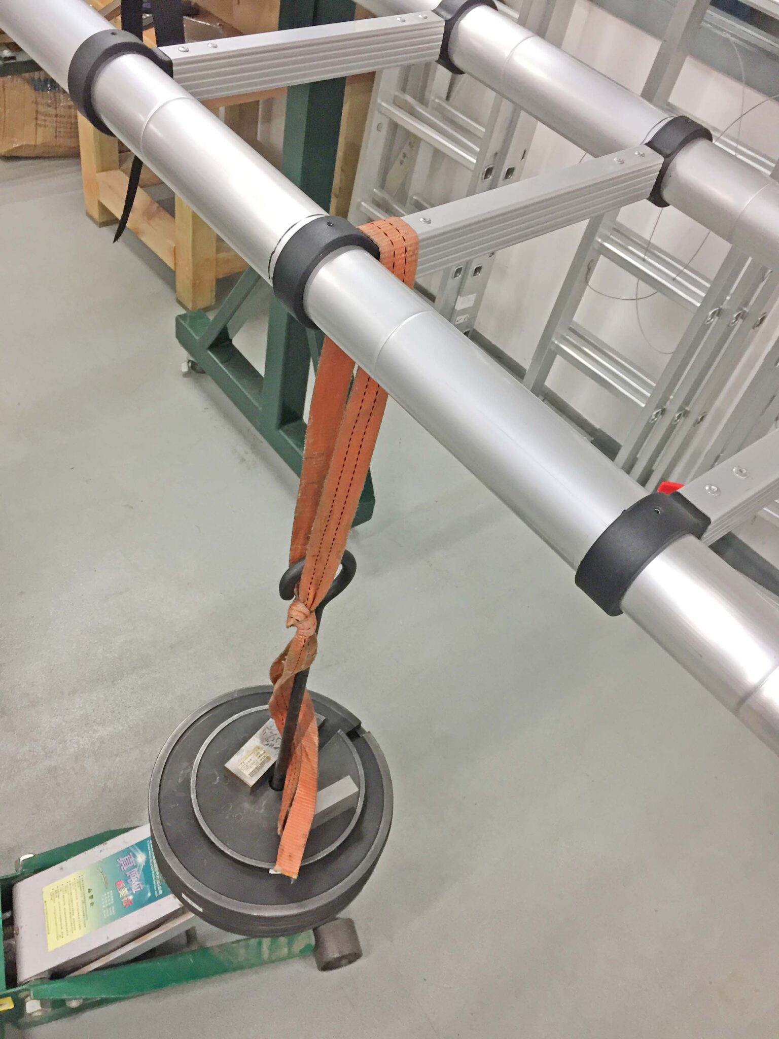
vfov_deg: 61.7
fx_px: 870
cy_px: 520
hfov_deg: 48.2
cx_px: 390
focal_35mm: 29
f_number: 2.2
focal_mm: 4.15
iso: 100
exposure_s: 1/33
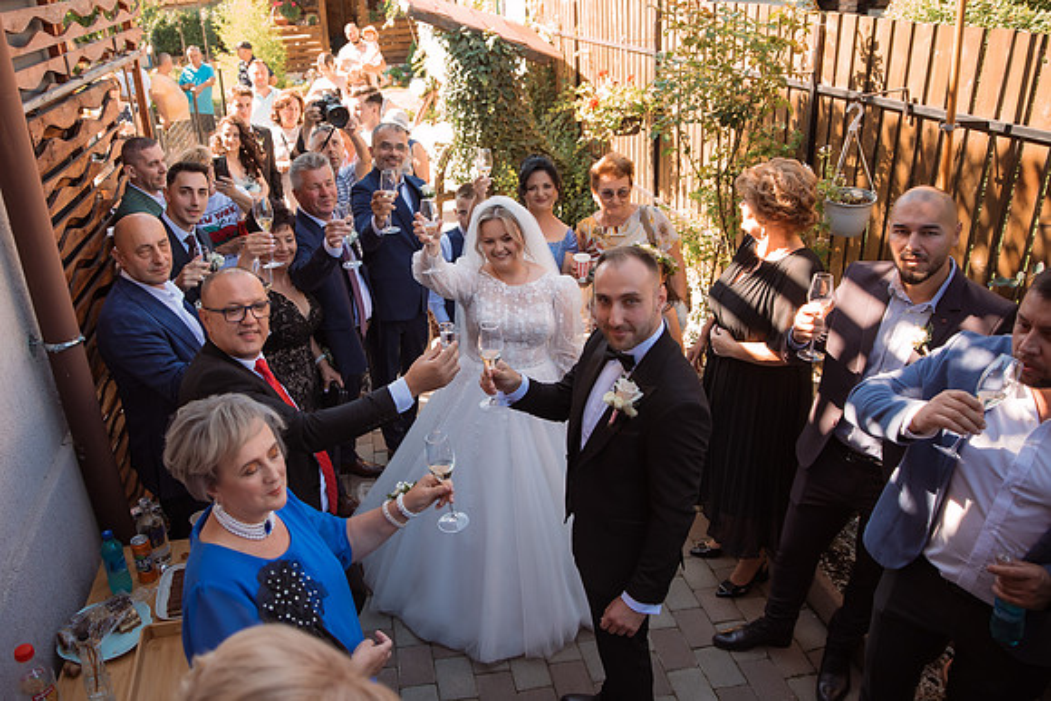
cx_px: 450
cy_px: 320
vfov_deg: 46.4
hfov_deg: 65.2
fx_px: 817
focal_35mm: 28
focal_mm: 24
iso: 400
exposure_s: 1/500
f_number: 2.8
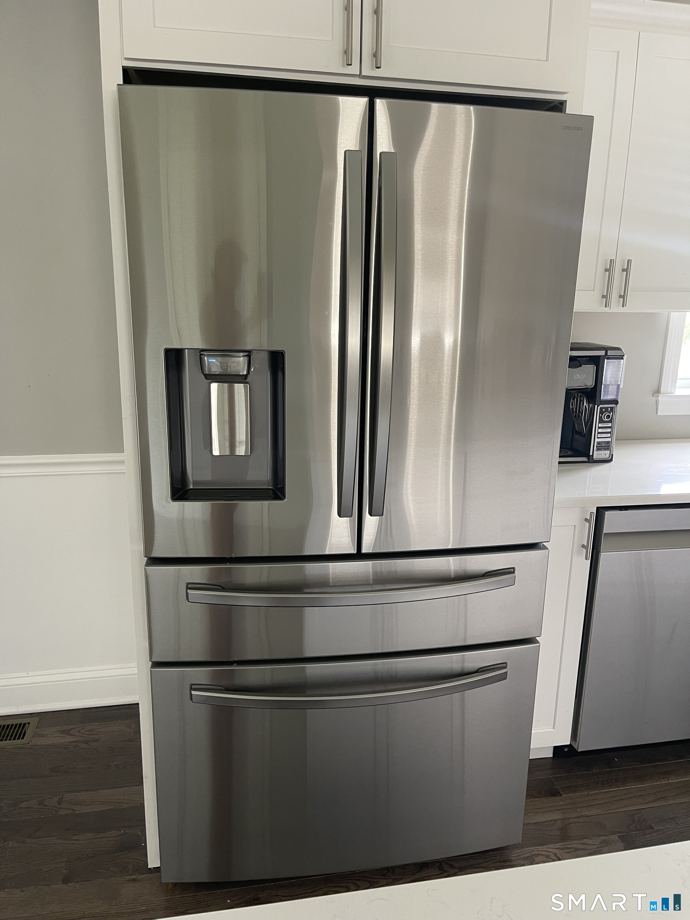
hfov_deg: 54.9
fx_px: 664
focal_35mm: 25
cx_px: 345
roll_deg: -1.4
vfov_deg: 69.4
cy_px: 460
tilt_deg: -15.5
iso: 250
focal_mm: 5.1
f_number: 1.6
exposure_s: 1/60
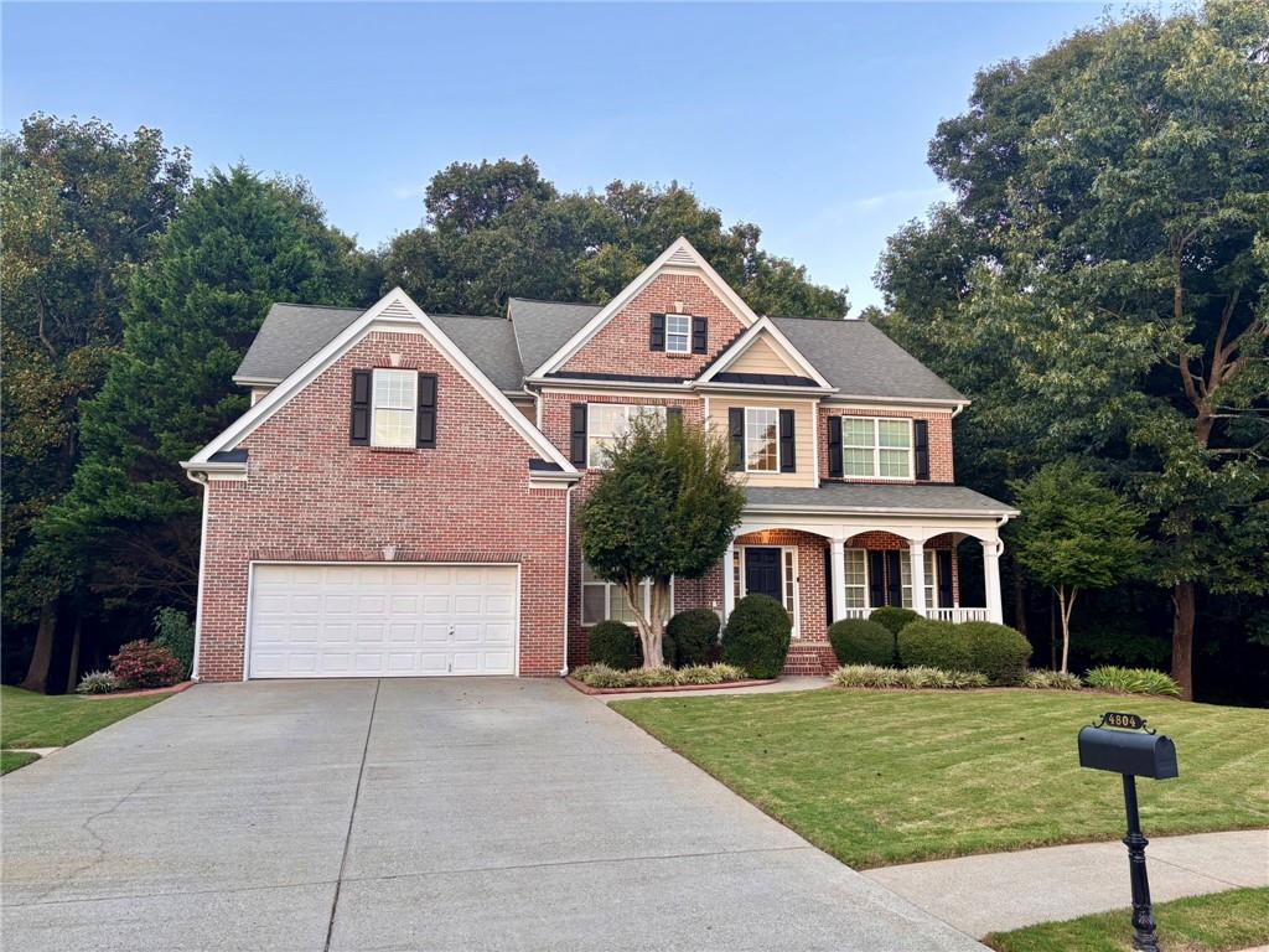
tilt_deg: +7.7
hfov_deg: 67.3
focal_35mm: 26
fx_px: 953
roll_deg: -0.5
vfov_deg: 53.1
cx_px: 634
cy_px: 476
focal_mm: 5.96
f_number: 1.6
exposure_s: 1/121
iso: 64
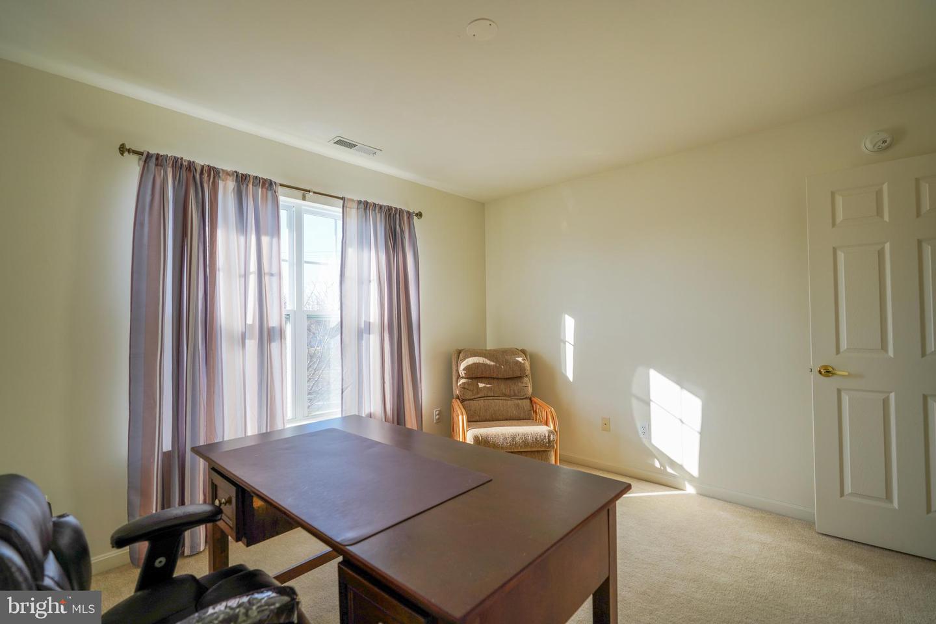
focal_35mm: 16
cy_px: 312
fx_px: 416
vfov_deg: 73.7
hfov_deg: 96.7
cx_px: 468
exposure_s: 1/160
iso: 100
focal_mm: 16
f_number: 4
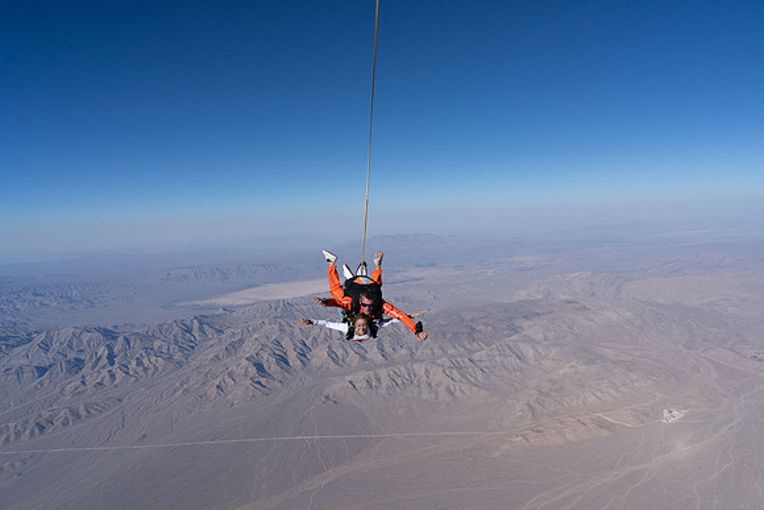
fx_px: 509
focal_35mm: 24
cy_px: 255
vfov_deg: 53.2
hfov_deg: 73.7
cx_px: 382
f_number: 13
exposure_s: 1/2000
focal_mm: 24
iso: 800
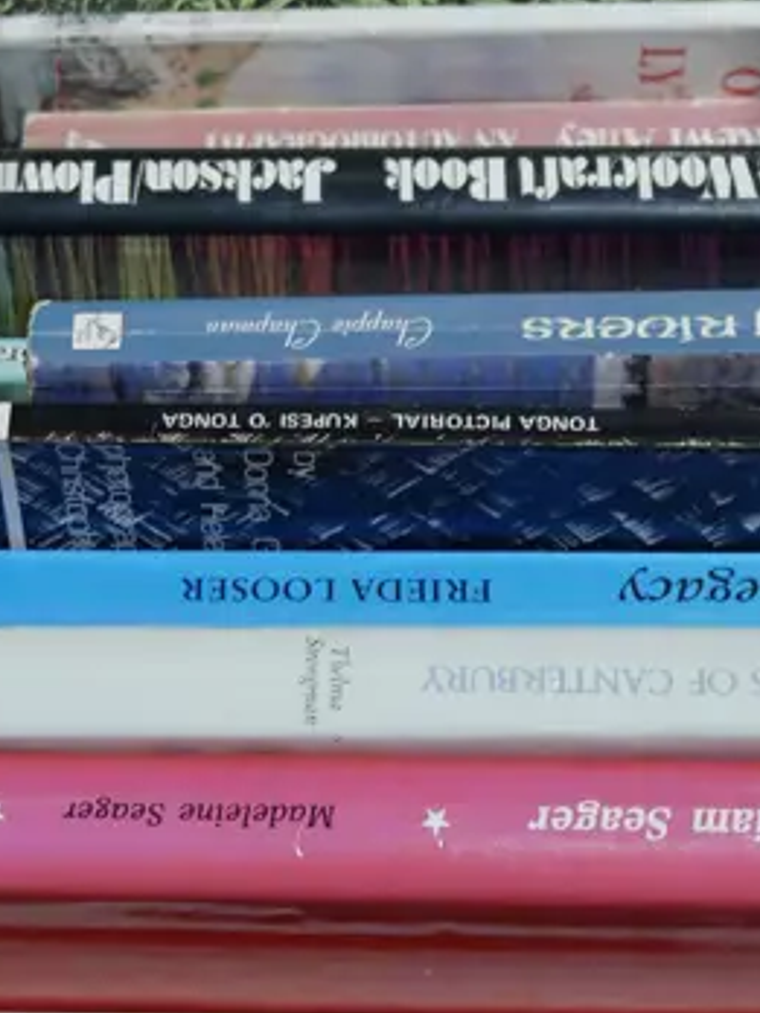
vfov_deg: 17.0
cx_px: 144
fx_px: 3279
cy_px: -105
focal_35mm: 112
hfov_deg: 13.2
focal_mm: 19
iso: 200
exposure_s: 1/80
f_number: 4.1
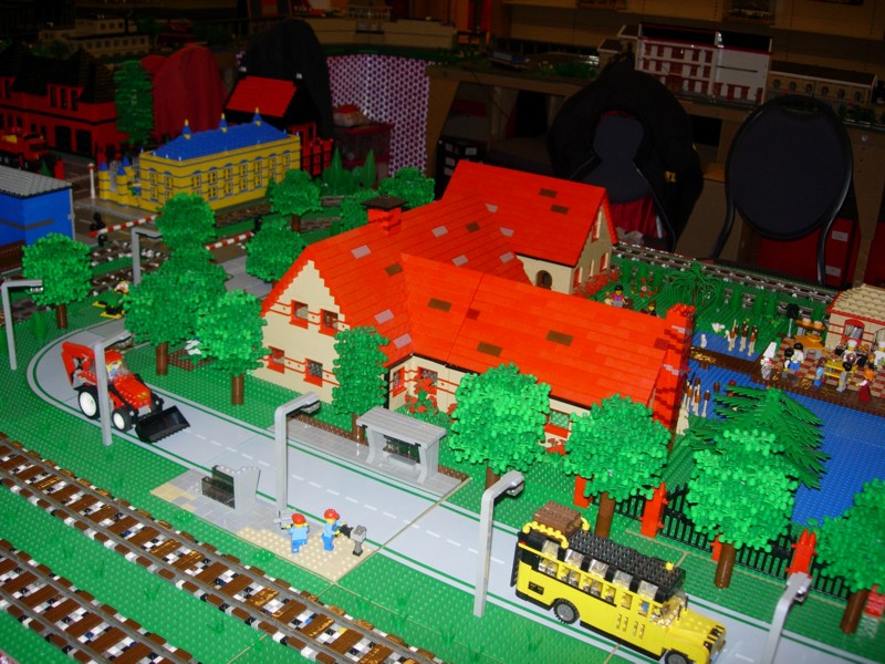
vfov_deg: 37.7
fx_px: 972
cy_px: 332
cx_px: 442
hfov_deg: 49.0
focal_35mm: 38
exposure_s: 1/64
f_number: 2.8
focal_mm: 7.8
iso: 79
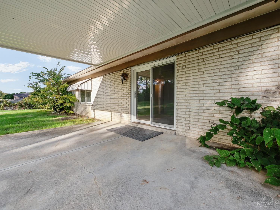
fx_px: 113
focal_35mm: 14
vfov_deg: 85.7
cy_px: 105
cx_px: 140
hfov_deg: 102.1
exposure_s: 1/125
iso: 200
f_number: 8
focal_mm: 7
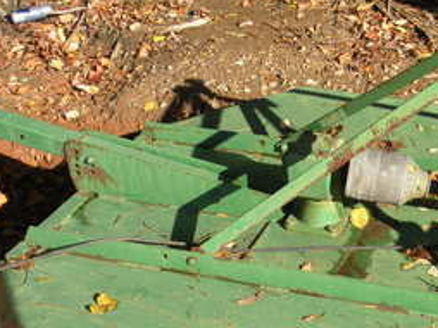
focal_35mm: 75
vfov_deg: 19.6
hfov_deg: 25.6
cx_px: 338
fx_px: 948
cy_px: 169
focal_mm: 6.3
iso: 64
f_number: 3.5
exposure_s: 1/426
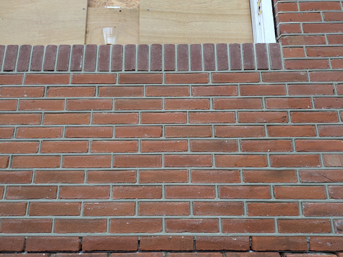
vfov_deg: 54.9
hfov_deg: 69.4
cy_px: 128
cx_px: 172
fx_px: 248
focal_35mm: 25
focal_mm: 5.43
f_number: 1.89
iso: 39
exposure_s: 1/294
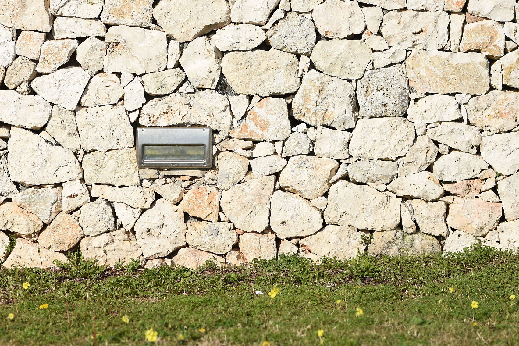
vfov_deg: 7.6
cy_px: 152
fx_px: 2590
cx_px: 183
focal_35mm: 180
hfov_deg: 11.4
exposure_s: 1/4000
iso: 125
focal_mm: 85
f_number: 2.8
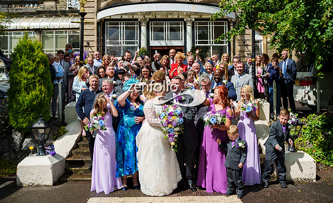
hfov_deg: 59.9
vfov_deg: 38.8
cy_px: 92
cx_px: 178
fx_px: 289
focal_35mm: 32
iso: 200
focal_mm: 28
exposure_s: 1/3200
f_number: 3.5
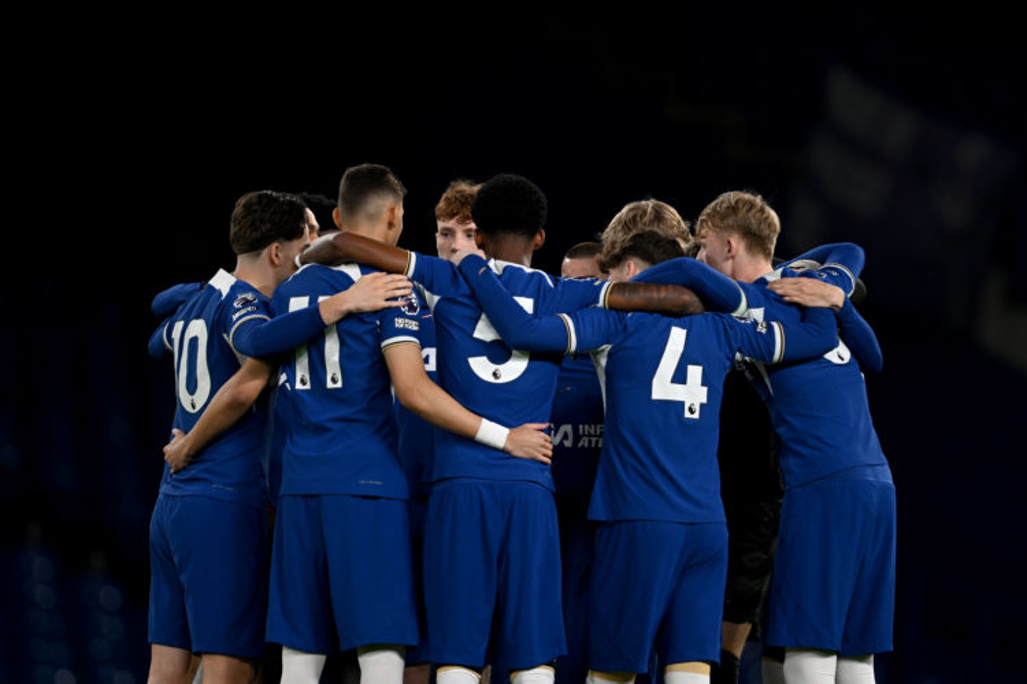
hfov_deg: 3.4
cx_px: 514
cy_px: 342
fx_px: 17115
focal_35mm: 600
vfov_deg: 2.3
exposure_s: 1/1250
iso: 1000
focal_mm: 400
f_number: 2.8
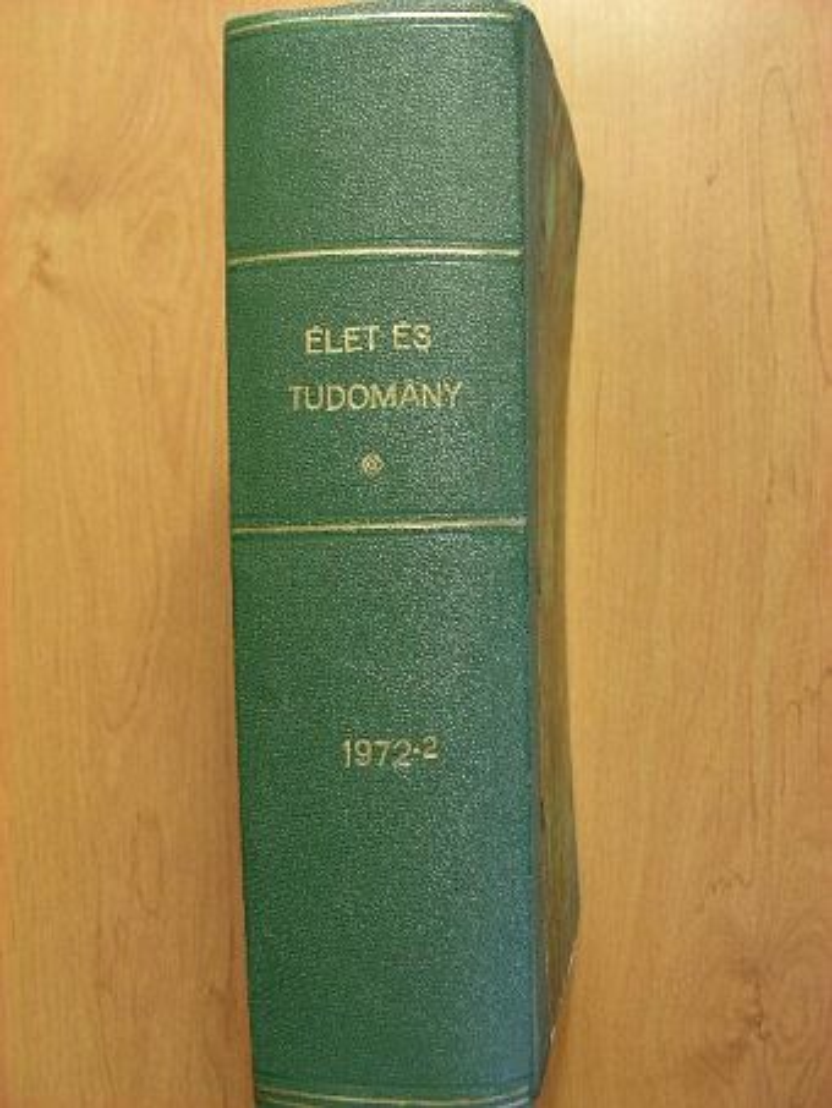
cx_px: 416
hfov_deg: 35.2
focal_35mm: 41
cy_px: 554
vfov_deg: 45.8
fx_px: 1313
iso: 141
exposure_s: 1/30
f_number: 3.5
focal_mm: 6.8
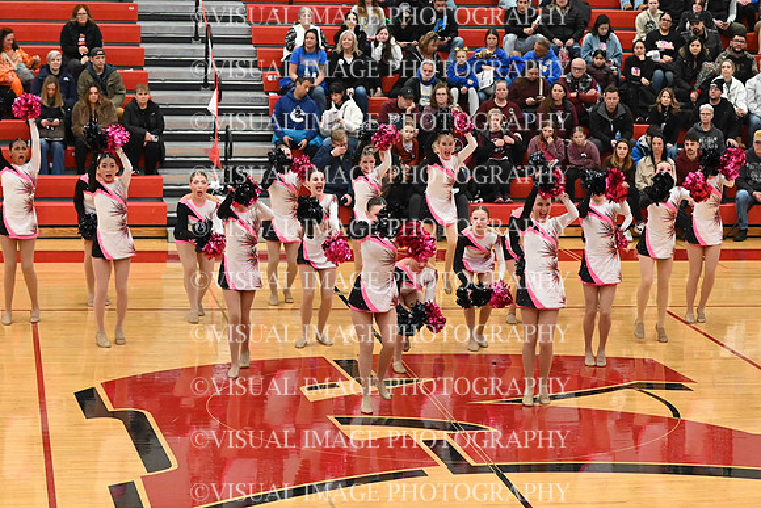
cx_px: 380
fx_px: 2220
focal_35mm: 105
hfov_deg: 19.5
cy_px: 254
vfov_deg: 13.0
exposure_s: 1/320
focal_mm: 70
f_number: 4
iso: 8000
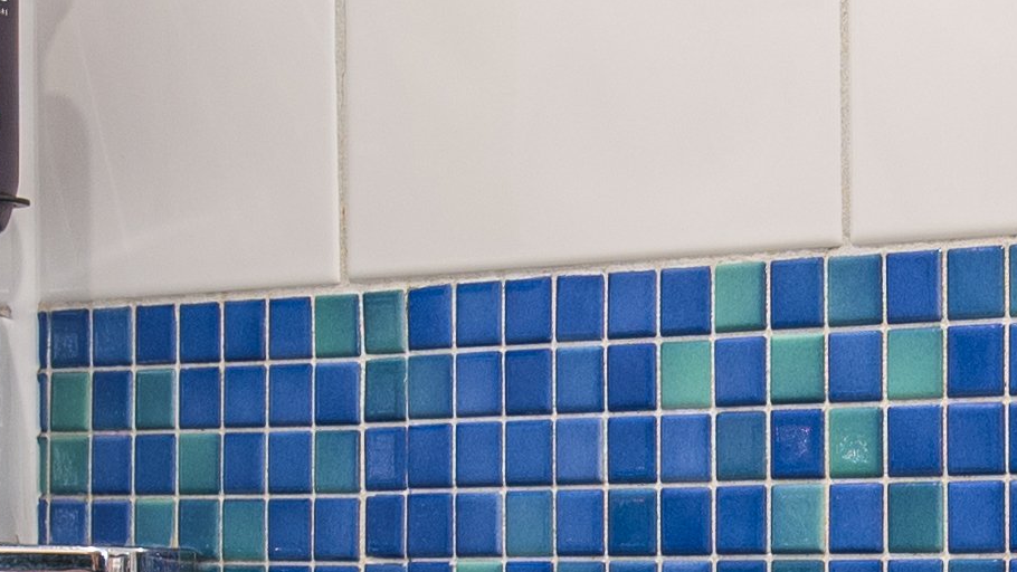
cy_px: 744
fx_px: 4126
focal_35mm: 153
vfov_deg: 7.8
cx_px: 895
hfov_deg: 13.9
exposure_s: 1/8
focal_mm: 22
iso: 200
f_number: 7.1
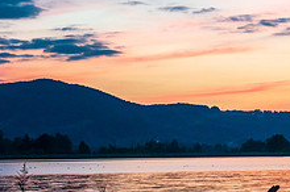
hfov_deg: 15.0
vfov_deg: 10.0
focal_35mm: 136
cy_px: 185
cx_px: 235
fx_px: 1094
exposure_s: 1/160
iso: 2000
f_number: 6.3
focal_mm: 48
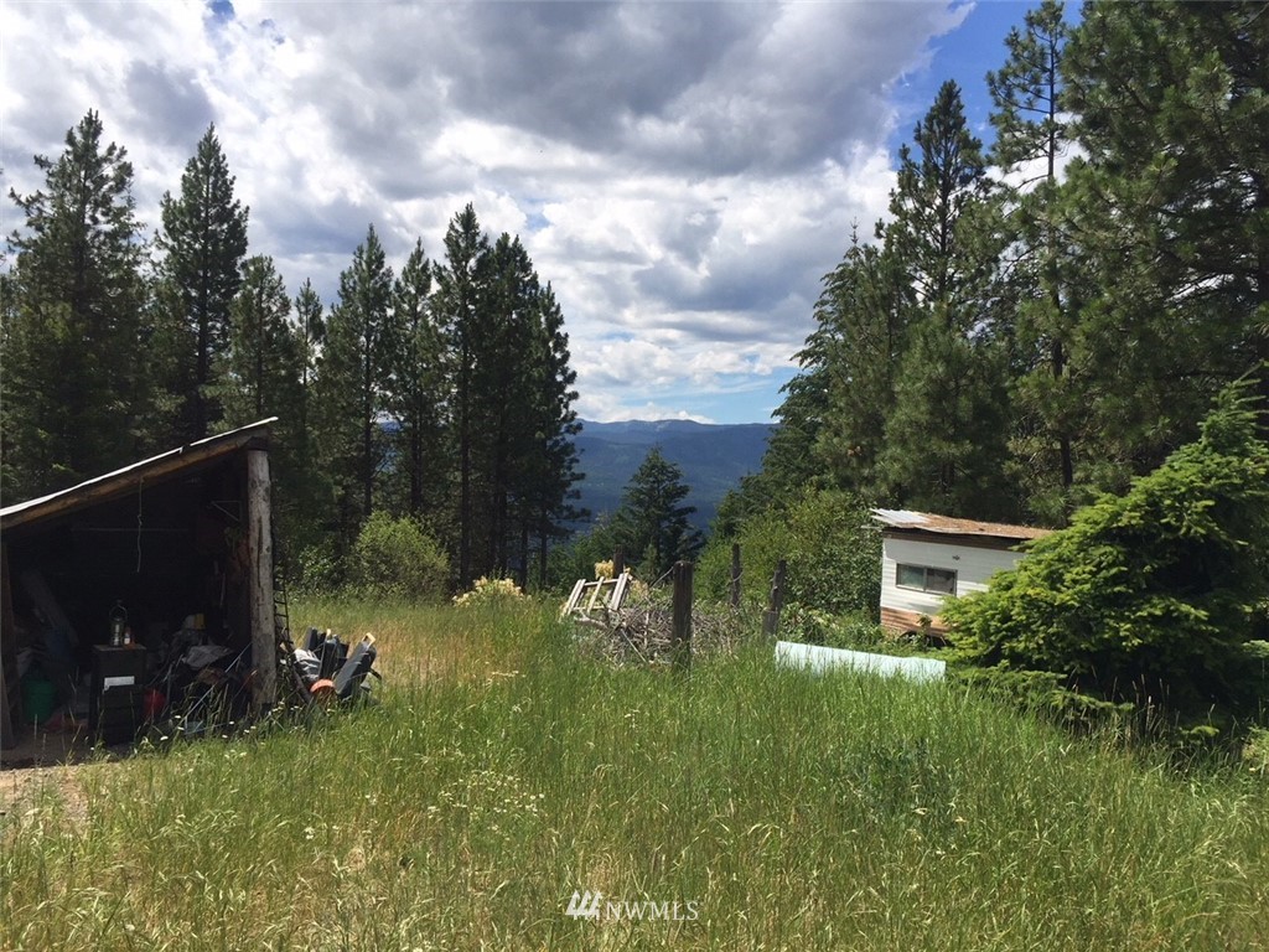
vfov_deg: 48.2
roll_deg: -2.4
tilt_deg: +1.2
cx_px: 634
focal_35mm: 29
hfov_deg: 61.7
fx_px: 1063
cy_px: 476
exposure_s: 1/2825
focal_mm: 4.15
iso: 32
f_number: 2.2
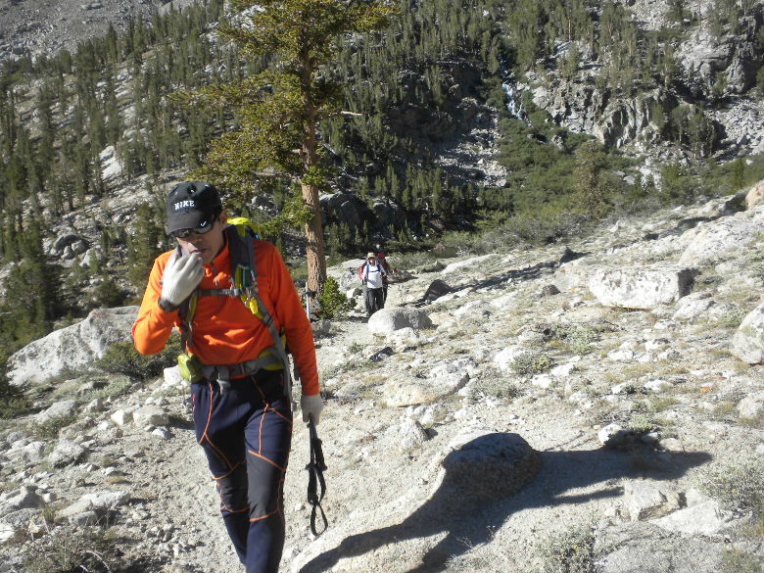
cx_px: 382
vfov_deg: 38.7
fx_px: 817
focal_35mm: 37
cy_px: 286
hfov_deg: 50.1
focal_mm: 6.6
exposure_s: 1/68.6
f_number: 10
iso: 64
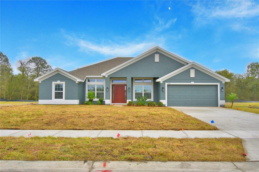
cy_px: 86
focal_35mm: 30
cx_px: 130
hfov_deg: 61.9
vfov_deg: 43.6
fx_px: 216
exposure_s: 1/160
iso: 200
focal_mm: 20
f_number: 5.6
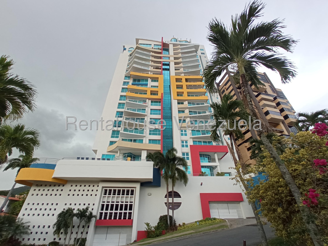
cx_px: 164
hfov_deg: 98.2
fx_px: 142
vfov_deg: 81.8
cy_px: 123
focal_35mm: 15
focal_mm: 1.65
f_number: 2.2
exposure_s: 1/149
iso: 113
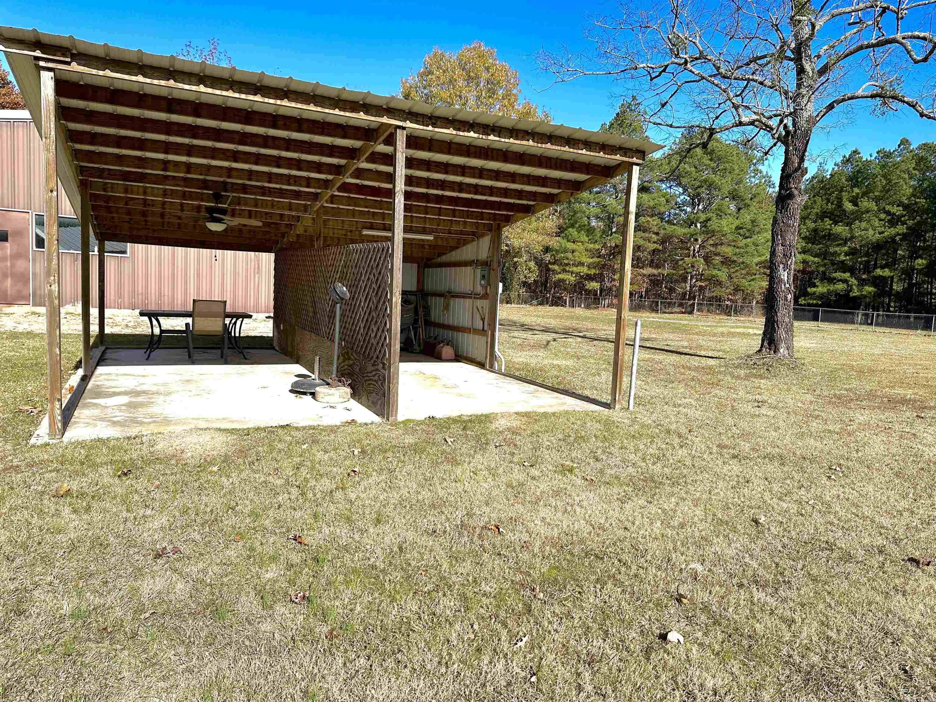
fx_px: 649
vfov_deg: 56.8
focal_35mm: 24
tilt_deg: -6.5
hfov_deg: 71.6
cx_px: 468
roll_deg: -3.5
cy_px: 351
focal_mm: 6.86
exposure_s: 1/4184
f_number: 1.78
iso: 80
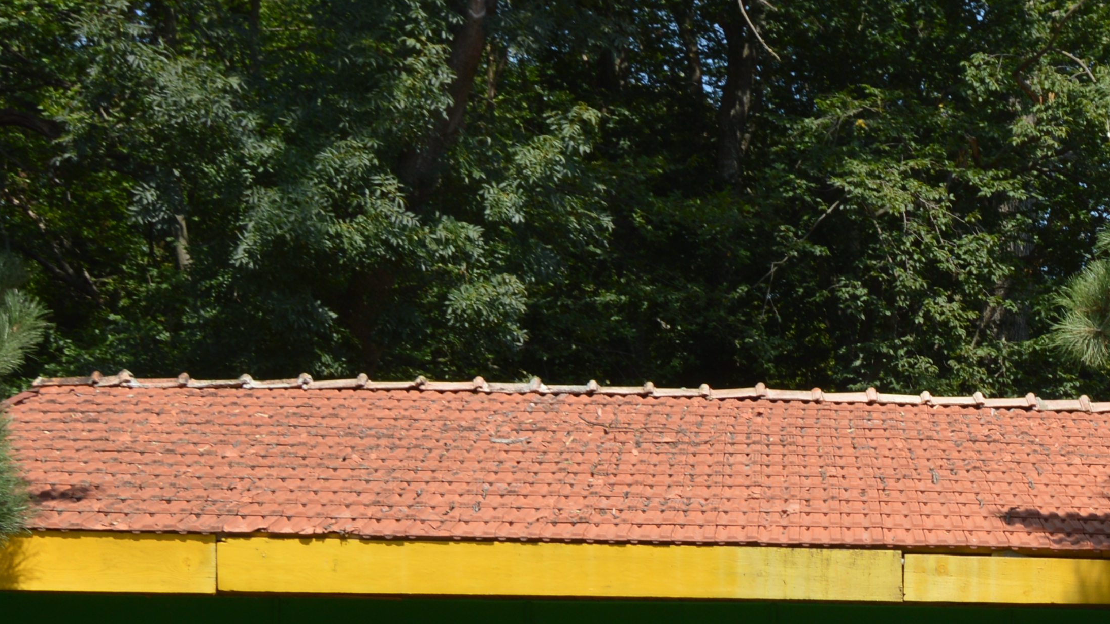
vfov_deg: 12.5
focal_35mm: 95
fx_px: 2796
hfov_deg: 20.7
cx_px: 1404
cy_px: 677
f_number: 8
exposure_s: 1/200
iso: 100
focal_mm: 22
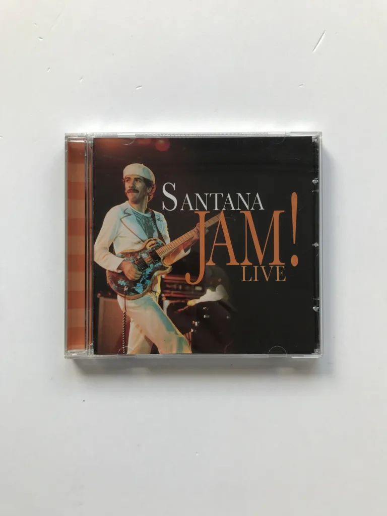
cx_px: 194
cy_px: 258
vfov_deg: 63.4
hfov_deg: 49.7
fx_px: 417
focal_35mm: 28
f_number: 1.8
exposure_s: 1/100
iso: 32
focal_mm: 3.99
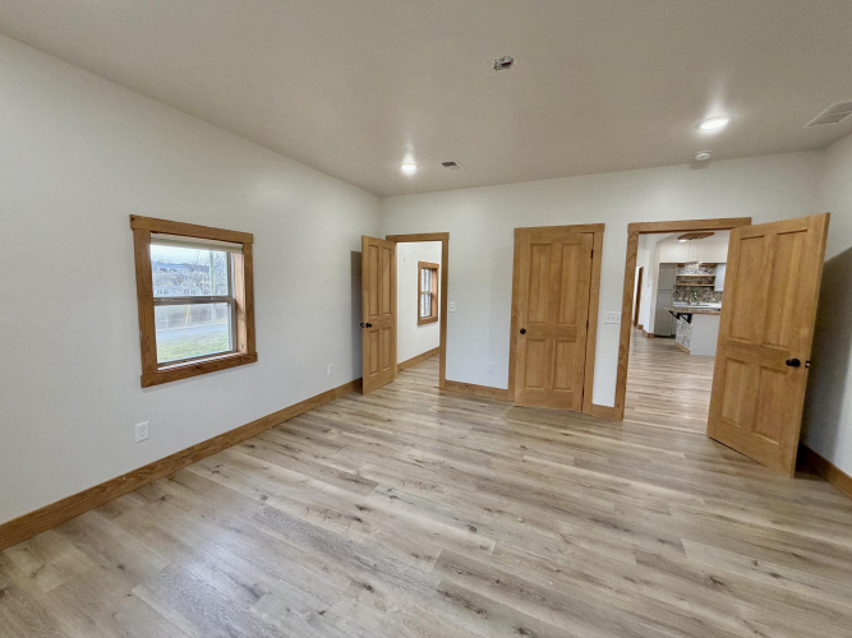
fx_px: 345
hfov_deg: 102.1
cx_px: 426
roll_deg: -0.7
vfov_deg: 85.7
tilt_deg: -6.6
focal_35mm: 14
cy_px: 319
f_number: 2.2
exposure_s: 1/60
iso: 200
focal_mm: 2.22
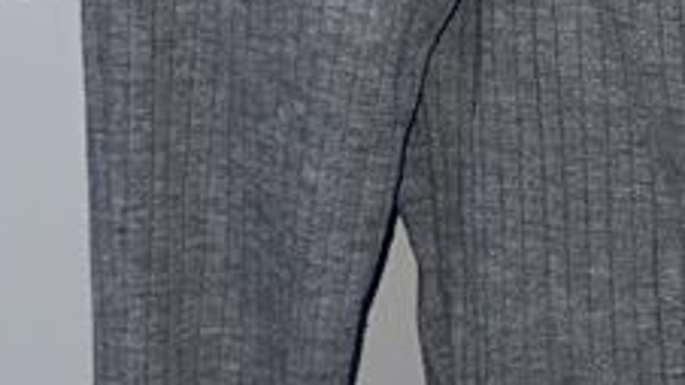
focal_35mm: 125
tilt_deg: -7.8
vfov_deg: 9.7
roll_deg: +2.7
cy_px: 42
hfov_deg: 15.9
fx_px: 2270
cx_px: 991
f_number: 1.78
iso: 64
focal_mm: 6.86
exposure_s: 1/45
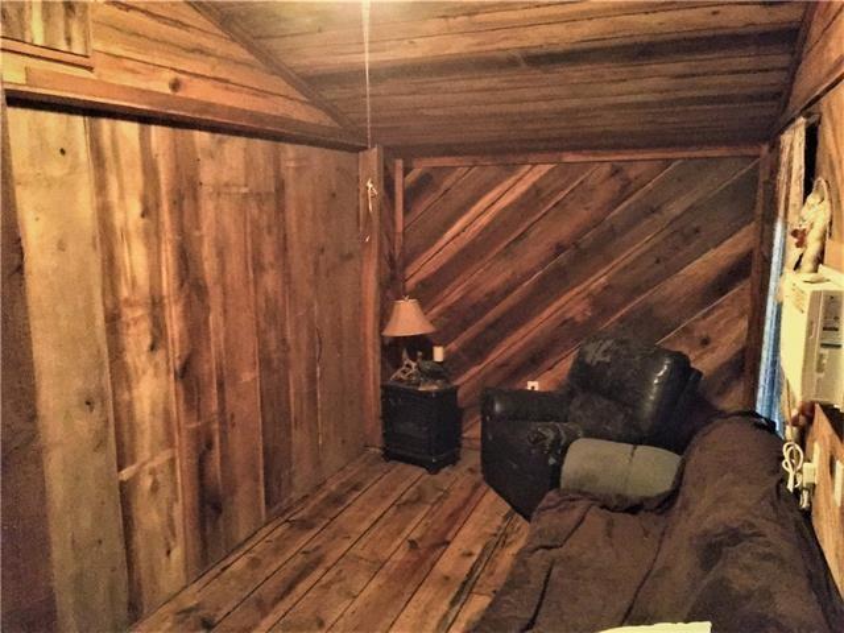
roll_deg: +1.3
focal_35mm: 29
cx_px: 422
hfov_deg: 61.7
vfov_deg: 48.2
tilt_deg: -8.8
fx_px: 707
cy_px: 316
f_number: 2.2
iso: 2000
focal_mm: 4.15
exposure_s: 1/15
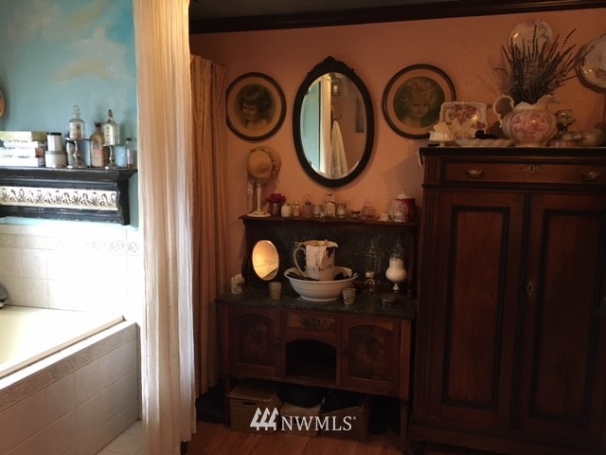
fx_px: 508
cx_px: 303
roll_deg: -1.0
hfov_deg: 61.7
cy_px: 228
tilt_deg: -6.8
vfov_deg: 48.2
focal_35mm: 29
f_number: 2.2
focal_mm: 4.15
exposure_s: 1/20
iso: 200
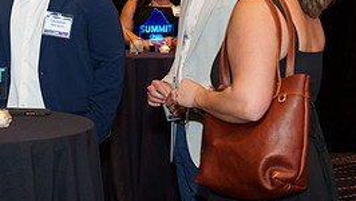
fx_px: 926
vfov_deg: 12.4
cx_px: -8
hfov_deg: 21.0
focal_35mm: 98
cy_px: 62
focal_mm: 40
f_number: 4.5
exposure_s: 1/60
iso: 1600
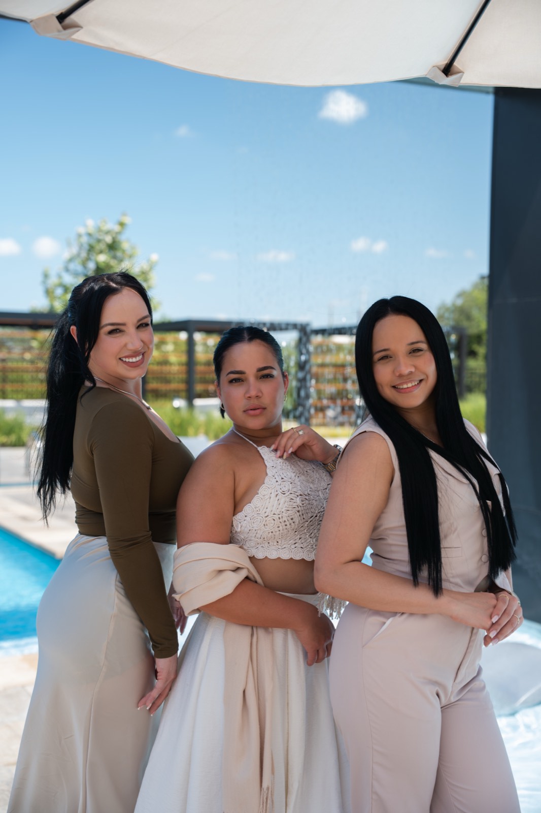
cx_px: 270
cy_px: 406
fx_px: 1015
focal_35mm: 45
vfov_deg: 43.6
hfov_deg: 29.9
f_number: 2.8
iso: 80
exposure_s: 1/200
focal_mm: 45
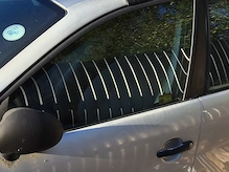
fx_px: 417
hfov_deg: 30.7
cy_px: 110
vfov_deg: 23.2
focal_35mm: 63
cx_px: 106
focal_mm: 5.4
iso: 50
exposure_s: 1/2376
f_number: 1.8
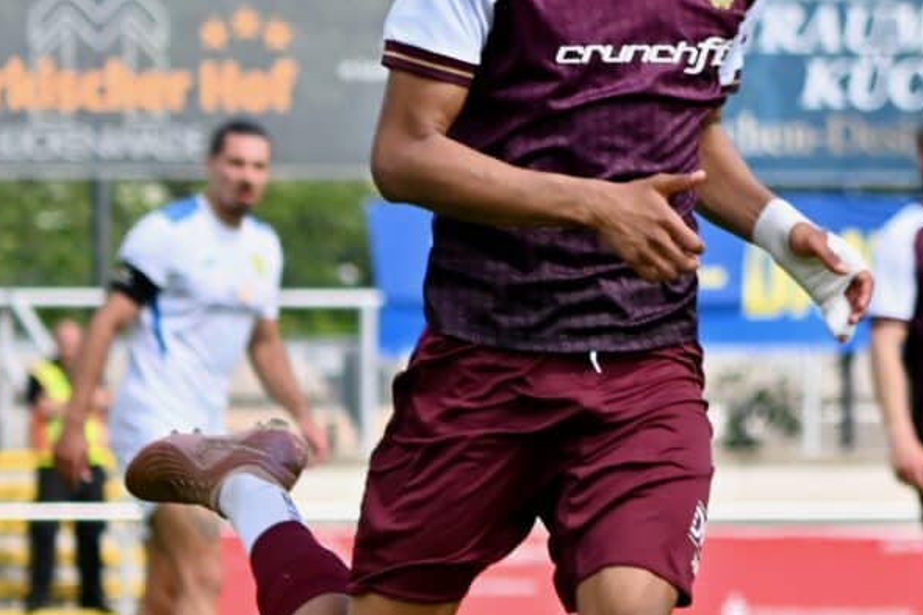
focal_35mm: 469
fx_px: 12021
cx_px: 1134
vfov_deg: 2.9
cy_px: 314
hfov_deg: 4.4
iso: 160
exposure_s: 1/1000
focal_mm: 135
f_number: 5
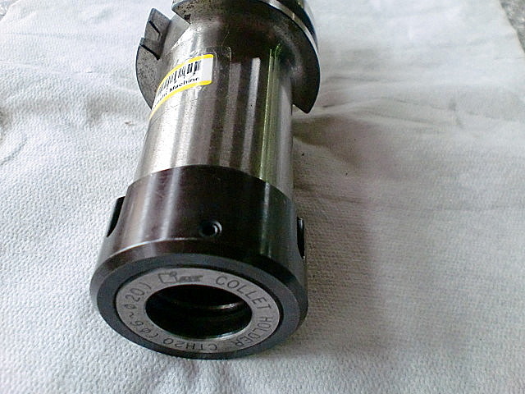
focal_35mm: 35
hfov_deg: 52.6
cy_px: 197
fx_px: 531
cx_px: 262
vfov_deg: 40.7
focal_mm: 6.3
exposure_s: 1/60
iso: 640
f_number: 3.1
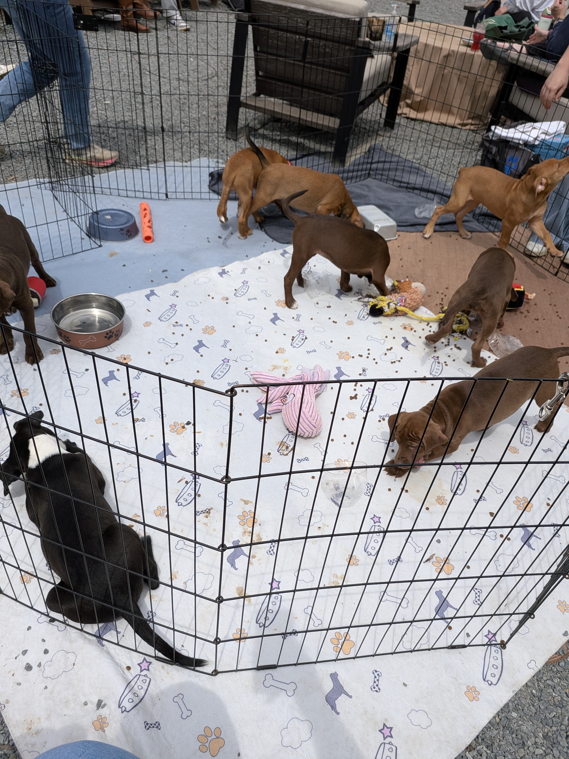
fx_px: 526
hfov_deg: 56.8
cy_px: 380
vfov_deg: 71.6
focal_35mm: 24
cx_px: 284
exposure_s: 1/2703
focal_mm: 4.53
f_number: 1.7
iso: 44
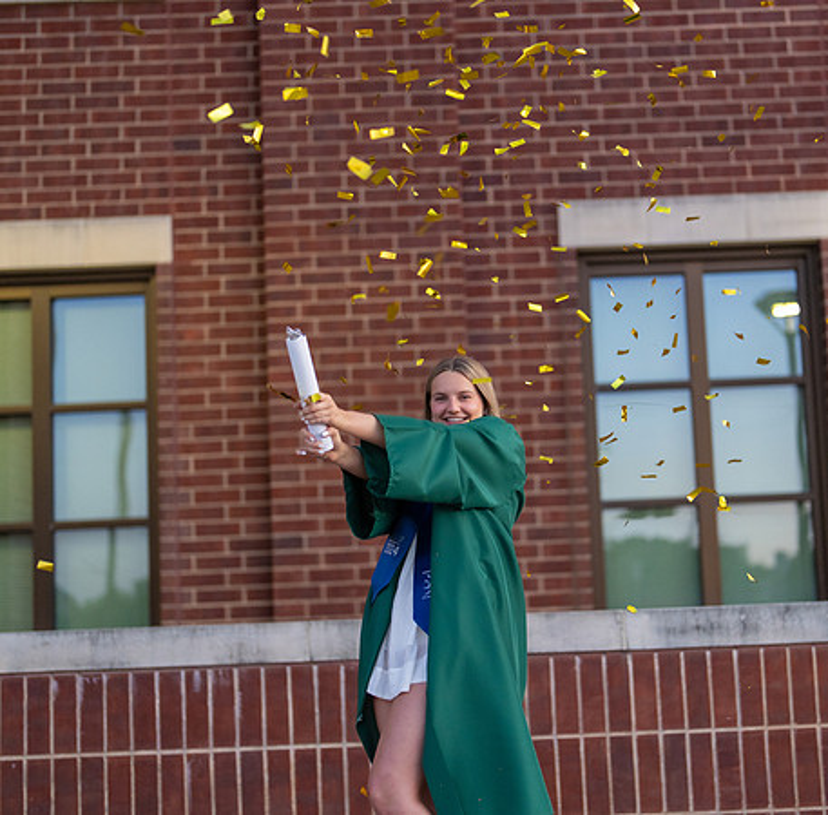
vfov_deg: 26.0
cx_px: 439
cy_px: 398
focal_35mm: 66
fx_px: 1766
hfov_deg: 26.4
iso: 1250
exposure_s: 1/1000
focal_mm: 50
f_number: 1.2
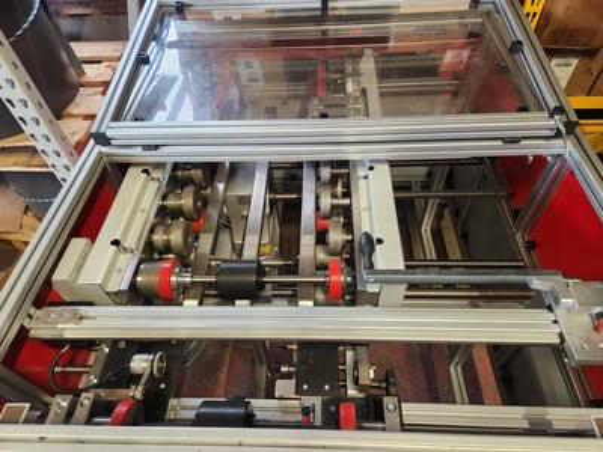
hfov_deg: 73.9
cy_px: 226
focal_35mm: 23
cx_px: 302
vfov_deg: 58.9
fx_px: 401
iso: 500
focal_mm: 5.4
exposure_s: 1/120
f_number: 1.8
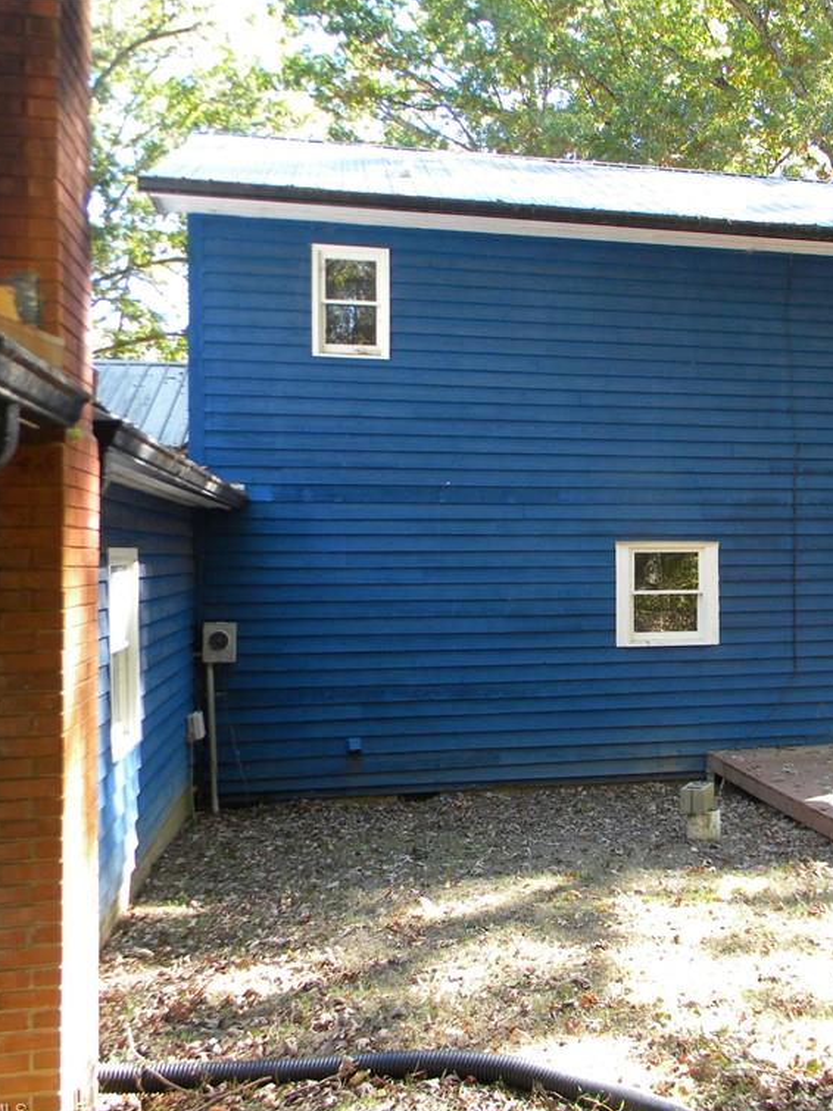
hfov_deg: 36.3
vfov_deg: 49.0
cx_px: 676
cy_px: 561
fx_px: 1220
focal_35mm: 38
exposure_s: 1/60
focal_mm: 5
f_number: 3.5
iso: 136
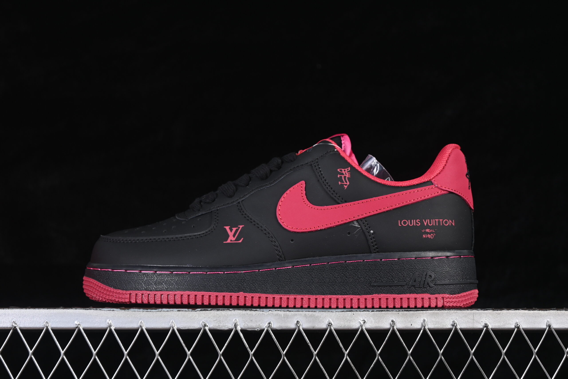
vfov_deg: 18.2
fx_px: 1183
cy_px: 190
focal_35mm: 75
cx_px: 284
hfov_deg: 27.0
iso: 160
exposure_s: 1/60
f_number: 6.3
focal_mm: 50
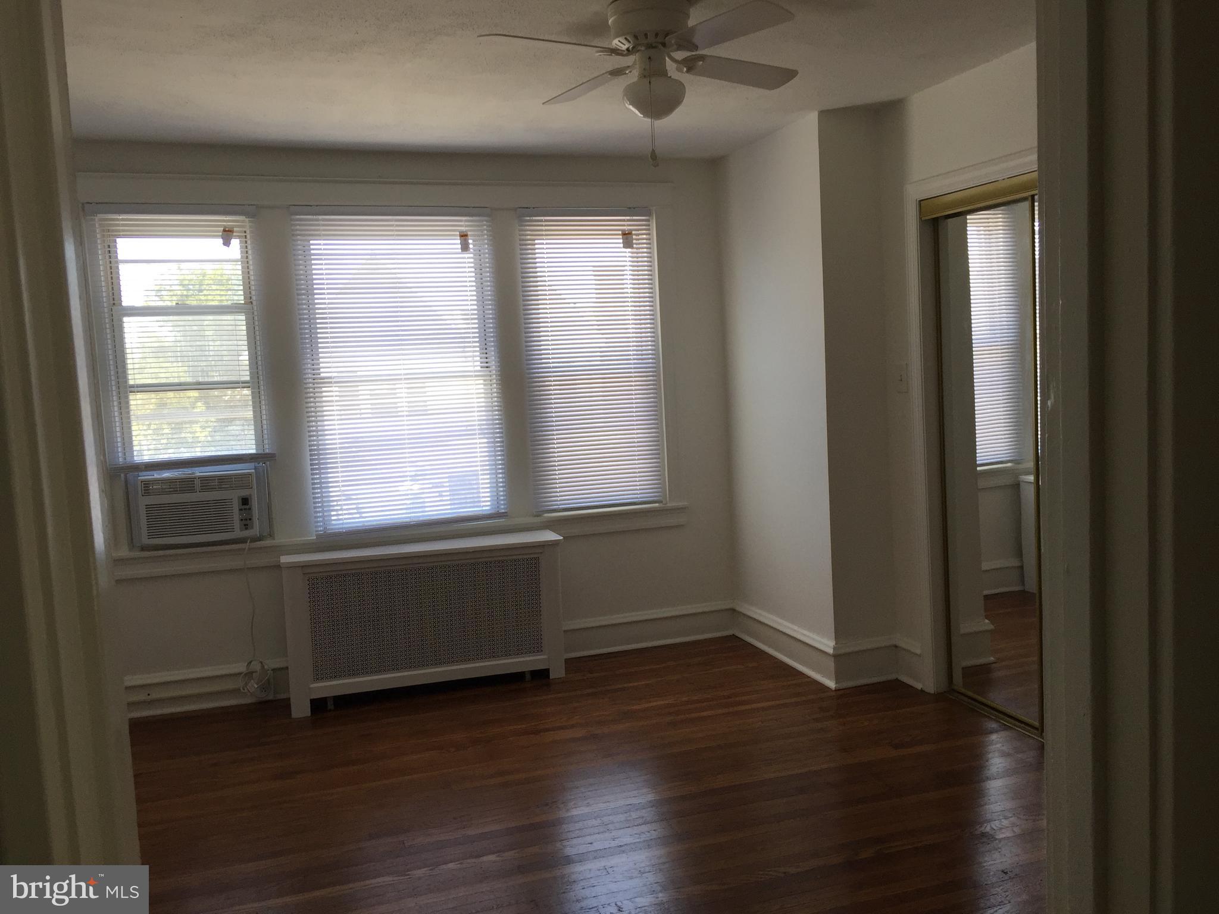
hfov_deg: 61.7
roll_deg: +3.0
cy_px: 457
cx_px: 610
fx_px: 1021
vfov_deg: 48.2
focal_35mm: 29
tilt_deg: -6.6
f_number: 2.2
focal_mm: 4.15
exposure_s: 1/120
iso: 32
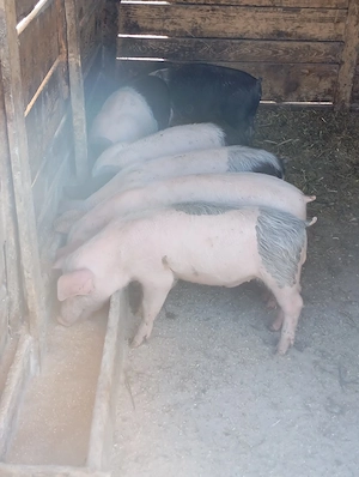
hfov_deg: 26.6
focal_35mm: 55
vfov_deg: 34.9
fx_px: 758
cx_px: 180
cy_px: 238
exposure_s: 1/50
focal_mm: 4.27
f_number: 1.8
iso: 170
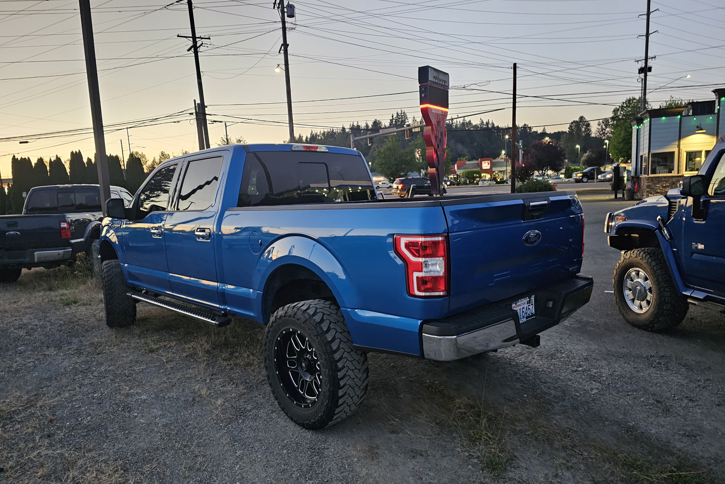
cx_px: 363
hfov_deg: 73.7
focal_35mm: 24
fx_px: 483
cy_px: 259
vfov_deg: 53.1
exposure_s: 1/120
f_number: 1.7
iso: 1000
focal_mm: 6.3
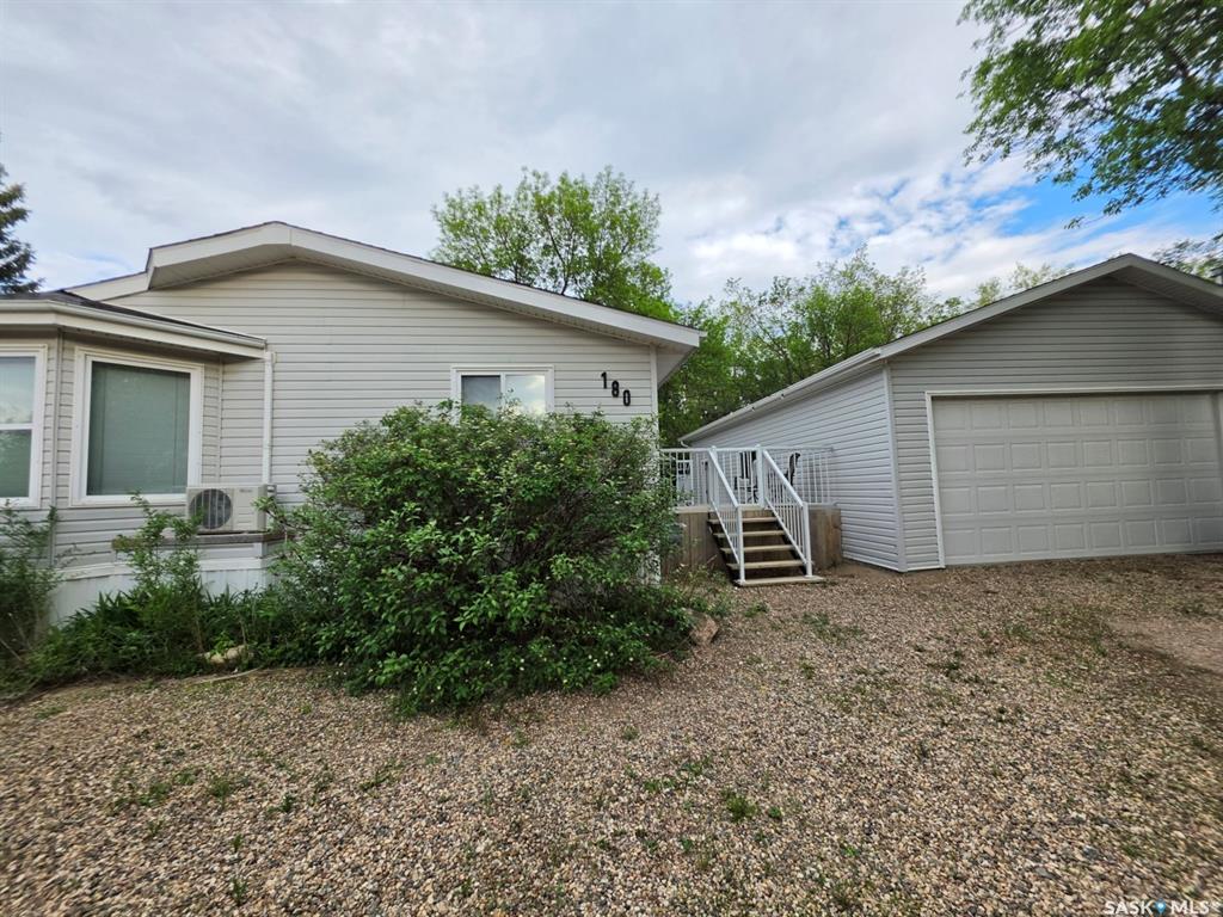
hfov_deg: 106.2
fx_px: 459
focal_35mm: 13
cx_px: 612
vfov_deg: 89.9
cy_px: 458
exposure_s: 1/614
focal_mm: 2.2
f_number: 1.9
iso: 32
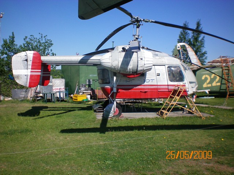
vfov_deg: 37.7
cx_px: 117
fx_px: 257
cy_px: 88
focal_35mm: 38
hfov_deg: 49.0
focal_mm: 6.3
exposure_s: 1/800
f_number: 4.6
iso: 64
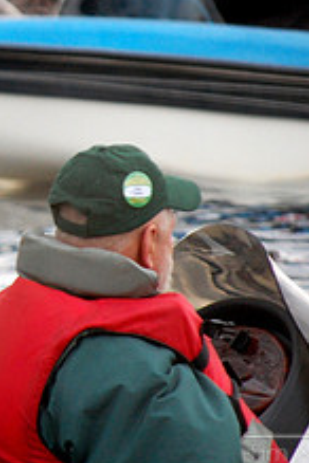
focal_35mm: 794
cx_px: -121
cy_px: 137
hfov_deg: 1.7
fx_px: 10222
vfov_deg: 2.6
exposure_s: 1/250
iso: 800
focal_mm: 200
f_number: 5.6
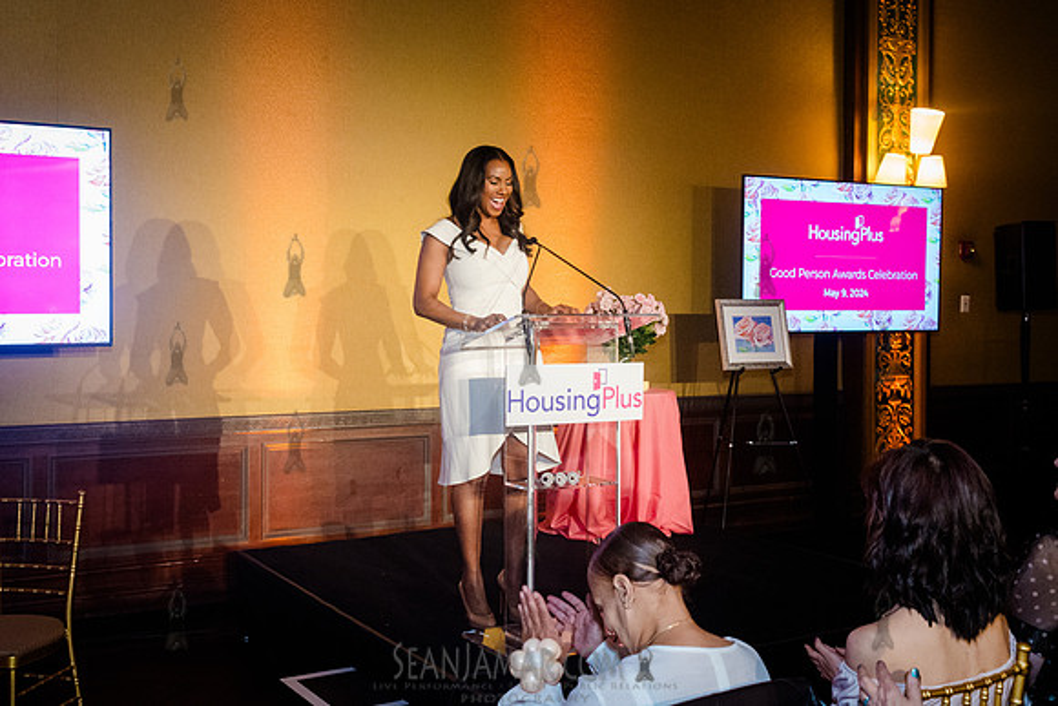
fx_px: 1165
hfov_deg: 48.8
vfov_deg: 33.7
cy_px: 313
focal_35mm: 40
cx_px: 507
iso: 5000
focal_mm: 35
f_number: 4.5
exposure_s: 1/125
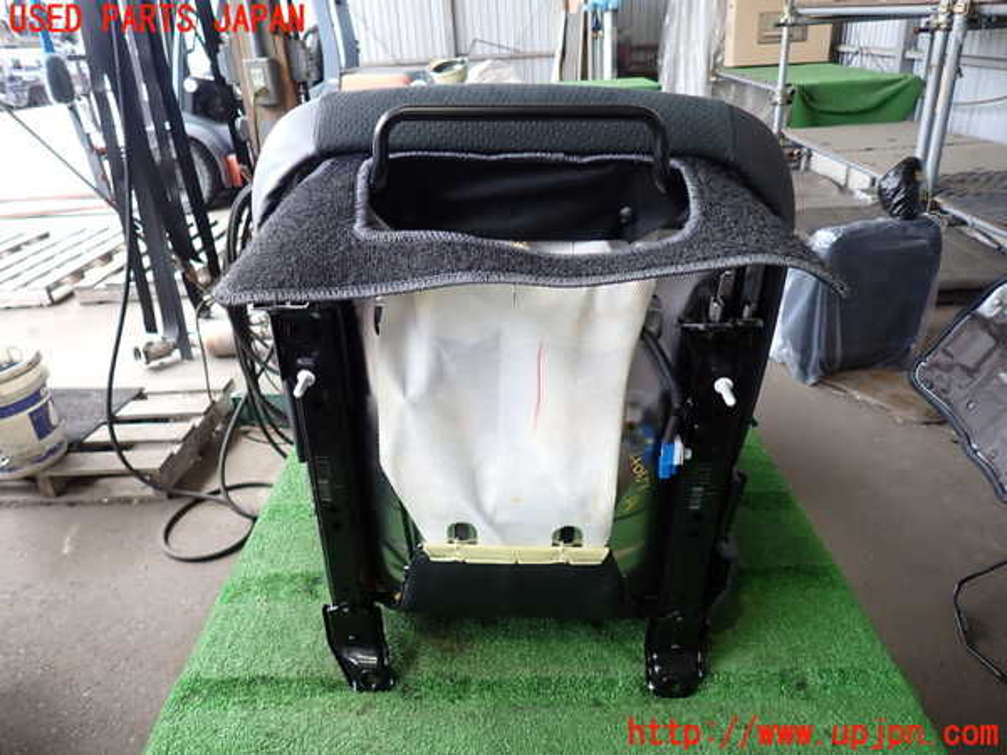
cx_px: 504
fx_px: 727
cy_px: 378
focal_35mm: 25
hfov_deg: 69.4
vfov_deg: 54.9
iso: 125
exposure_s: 1/60
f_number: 2
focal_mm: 4.5
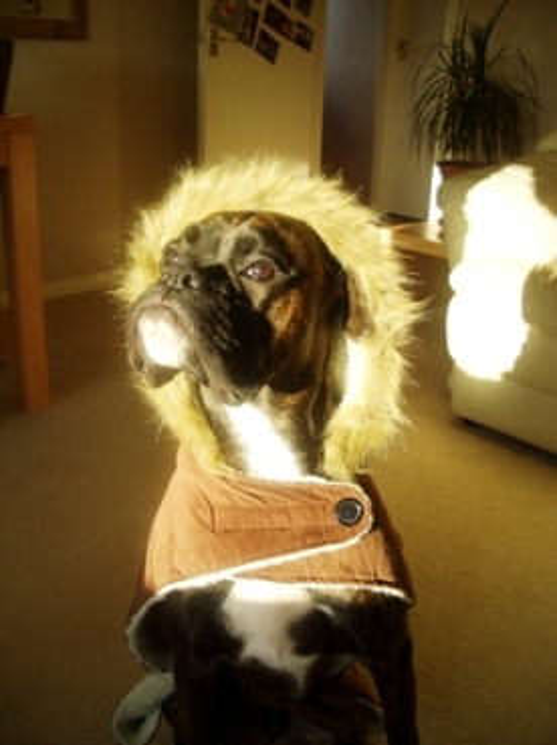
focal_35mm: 35
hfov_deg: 40.6
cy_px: 372
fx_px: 752
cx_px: 278
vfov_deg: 52.7
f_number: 2.6
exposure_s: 1/200
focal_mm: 5.8
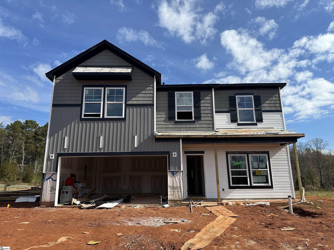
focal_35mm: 24
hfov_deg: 71.6
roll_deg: +0.4
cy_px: 125
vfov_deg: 56.8
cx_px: 167
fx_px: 232
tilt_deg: +14.3
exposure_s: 1/4545
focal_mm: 6.86
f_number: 1.78
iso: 80
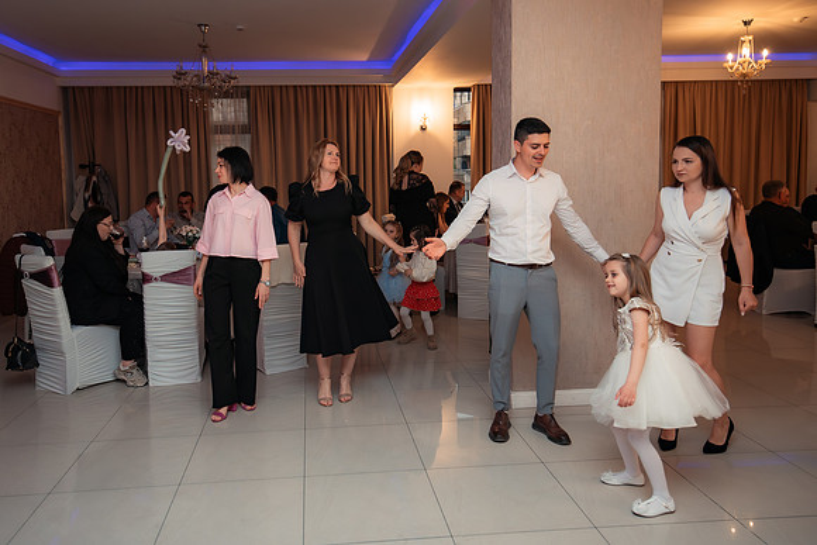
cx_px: 354
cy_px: 239
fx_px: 625
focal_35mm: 28
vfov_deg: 47.0
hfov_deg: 66.1
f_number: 2.8
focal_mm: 24
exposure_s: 1/200
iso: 1600
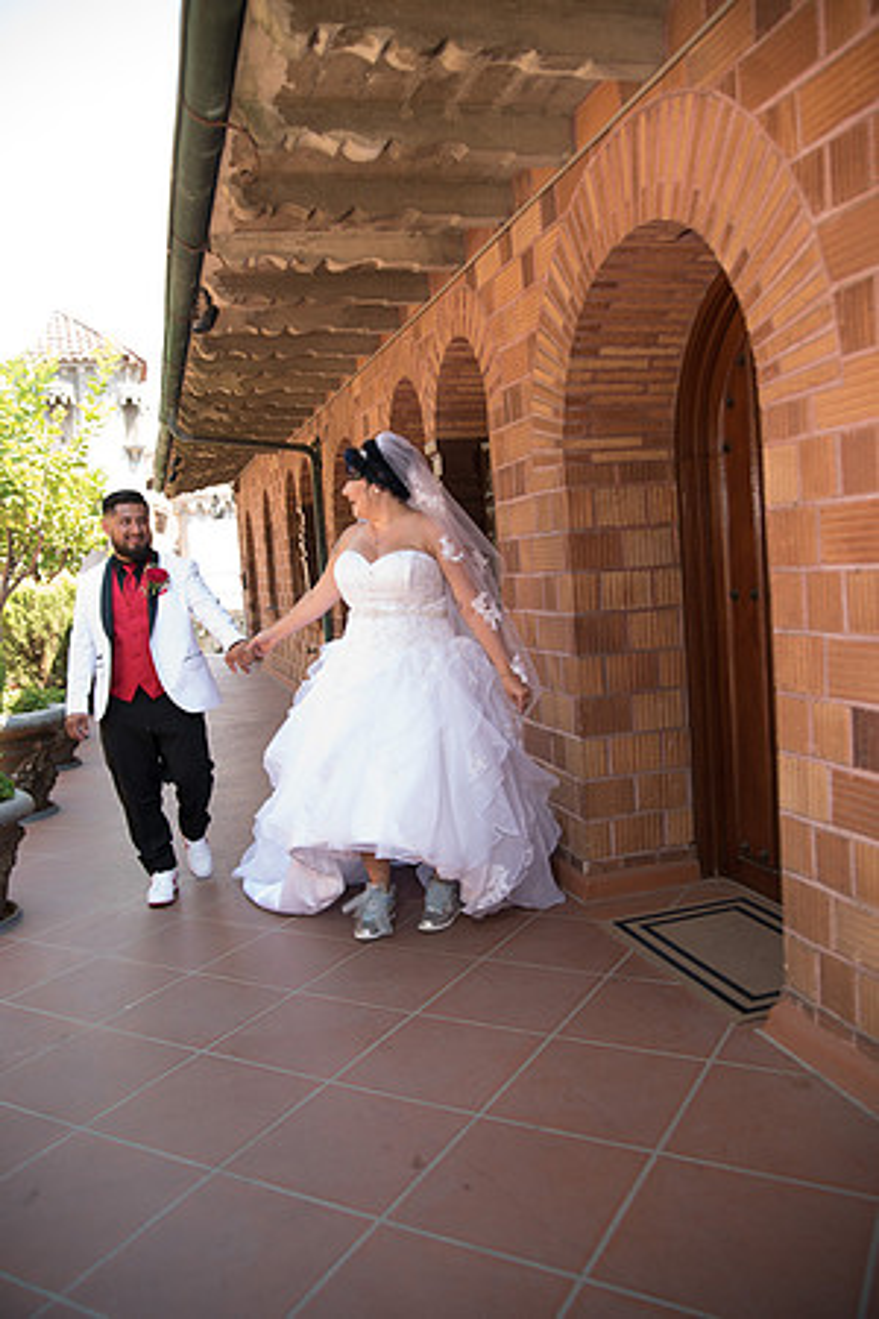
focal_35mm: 28
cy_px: 660
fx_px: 1025
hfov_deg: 46.4
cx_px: 440
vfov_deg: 65.5
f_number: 4
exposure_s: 1/60
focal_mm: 28
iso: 50
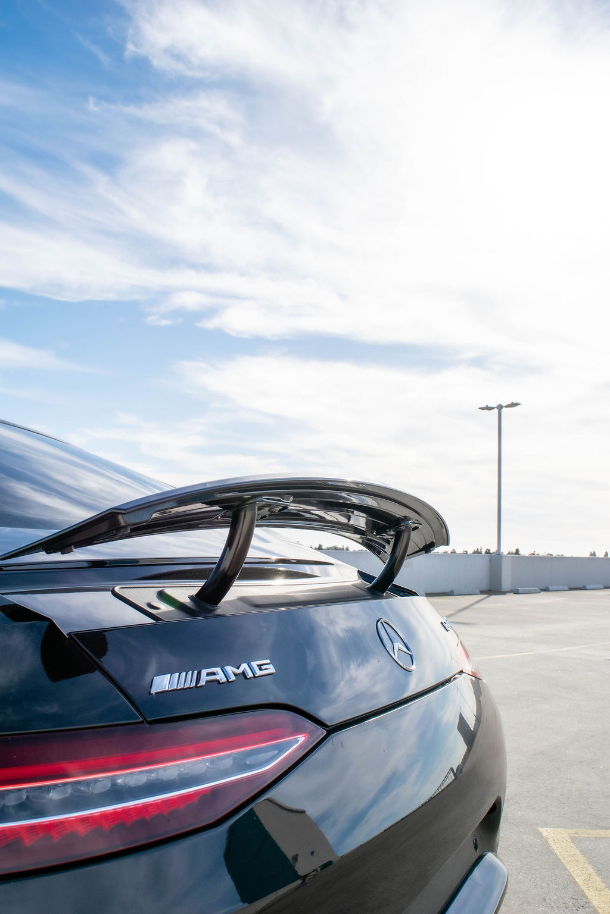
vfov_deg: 57.2
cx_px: 305
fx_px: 839
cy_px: 457
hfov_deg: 40.0
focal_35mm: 33
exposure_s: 1/500
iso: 200
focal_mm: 22
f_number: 11
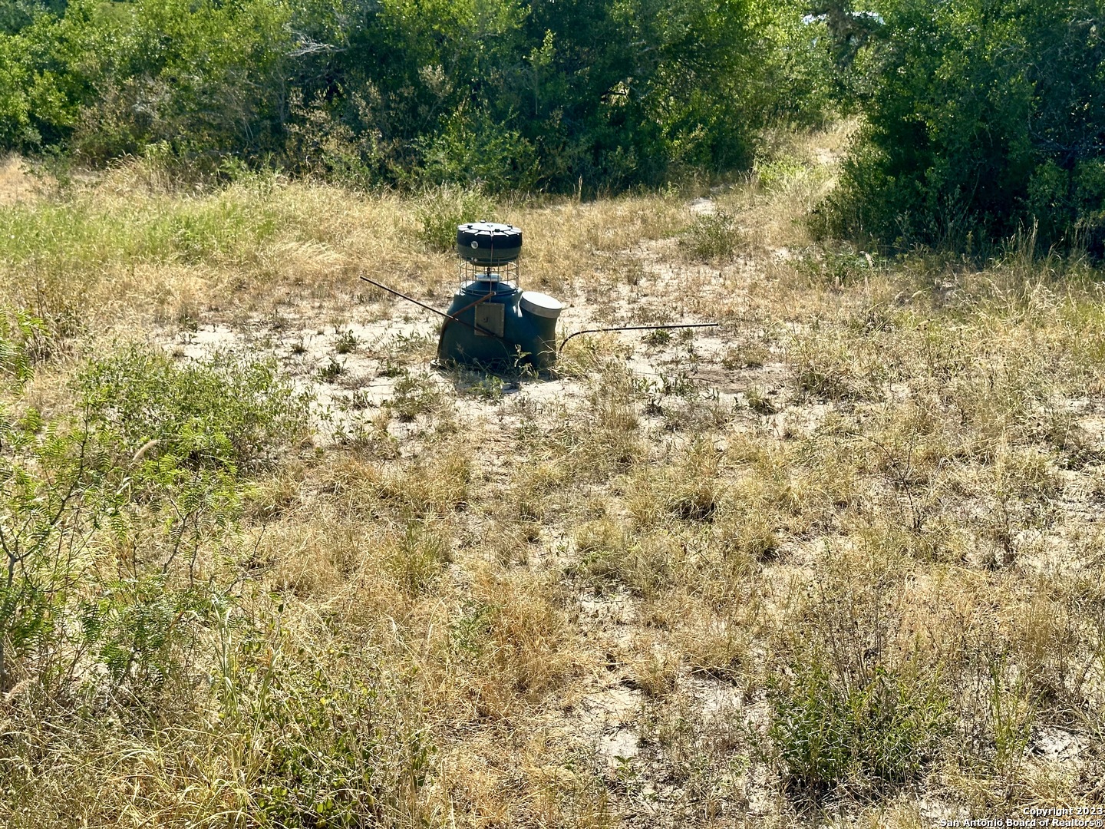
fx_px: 1532
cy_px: 414
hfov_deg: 39.7
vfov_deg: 30.3
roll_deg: -1.1
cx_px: 552
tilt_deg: -13.4
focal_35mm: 48
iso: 64
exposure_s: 1/2890
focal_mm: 6.86
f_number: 1.78
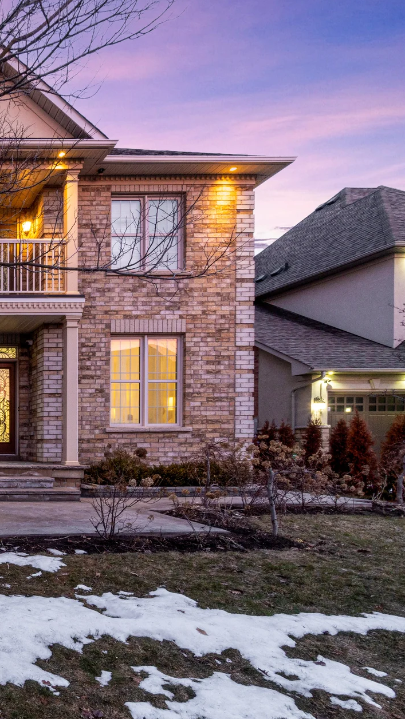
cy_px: 361
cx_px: -125
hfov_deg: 33.9
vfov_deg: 76.3
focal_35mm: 24
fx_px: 458
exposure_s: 1/2
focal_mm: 10
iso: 160
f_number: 13
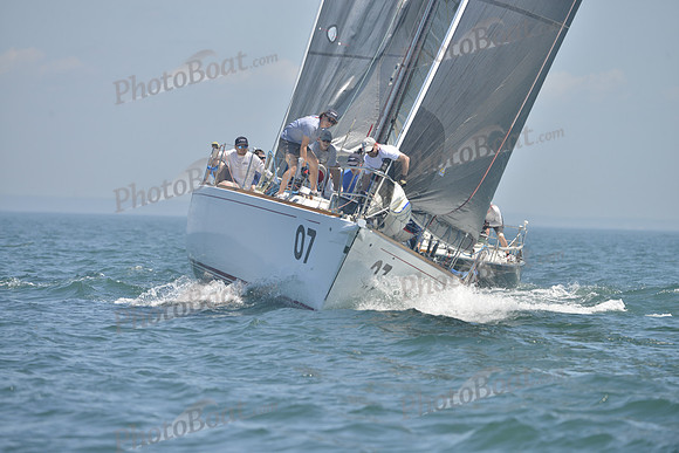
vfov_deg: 5.7
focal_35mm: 240
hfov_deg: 8.6
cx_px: 340
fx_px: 4528
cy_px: 226
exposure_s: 1/1000
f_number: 7.1
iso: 280
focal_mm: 240
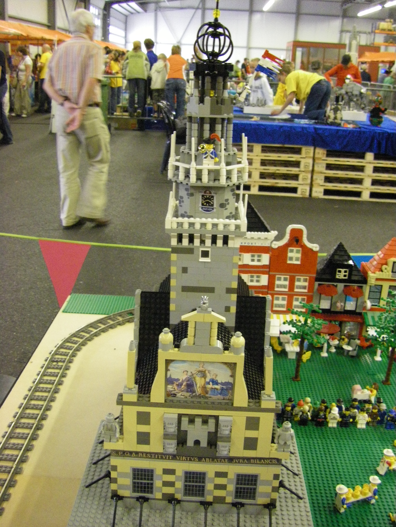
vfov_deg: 49.0
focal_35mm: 38
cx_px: 198
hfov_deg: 37.7
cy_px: 264
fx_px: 580
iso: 800
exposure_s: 1/25
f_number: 3.5
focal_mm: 6.3
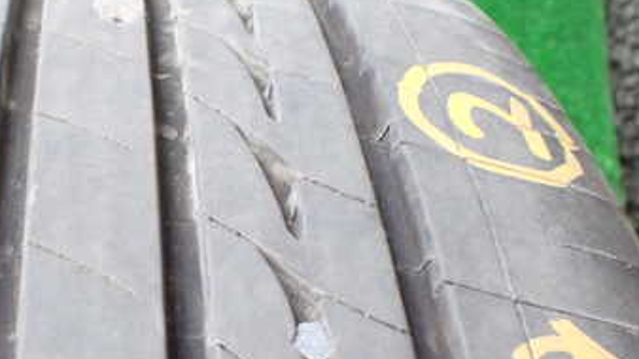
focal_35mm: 58
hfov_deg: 34.5
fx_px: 983
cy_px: 217
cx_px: 95
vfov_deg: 20.7
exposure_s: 1/125
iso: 250
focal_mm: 5.4
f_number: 2.3
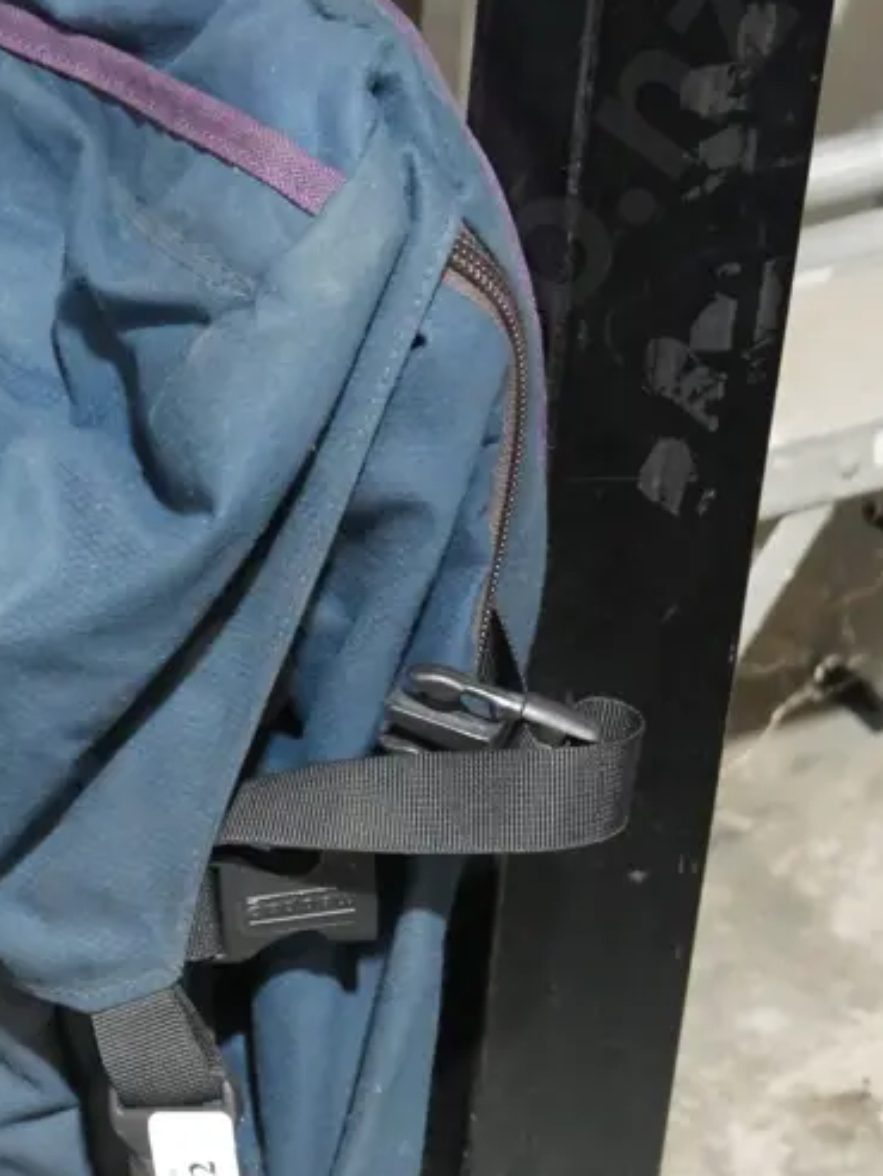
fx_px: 3672
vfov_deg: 18.0
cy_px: 959
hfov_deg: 13.5
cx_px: 23
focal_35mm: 108
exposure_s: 1/60
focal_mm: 26
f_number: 5.3
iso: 2500
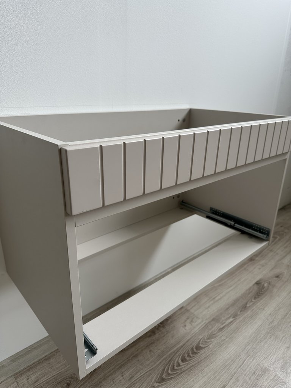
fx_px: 269
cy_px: 194
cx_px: 146
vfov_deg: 71.6
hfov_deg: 56.8
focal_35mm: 24
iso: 64
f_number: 1.78
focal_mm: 6.86
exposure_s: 1/242
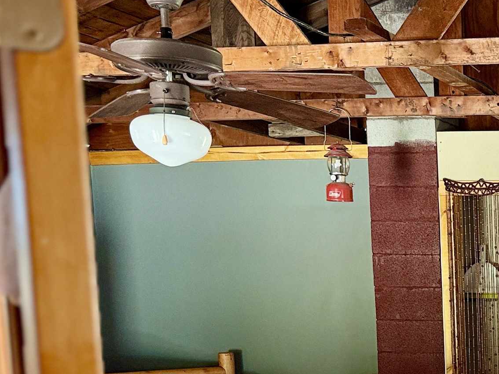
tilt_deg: -7.2
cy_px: 404
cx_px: 641
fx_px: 937
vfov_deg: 21.5
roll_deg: +0.4
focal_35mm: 65
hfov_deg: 25.8
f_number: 1.78
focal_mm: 6.76
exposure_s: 1/60
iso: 320
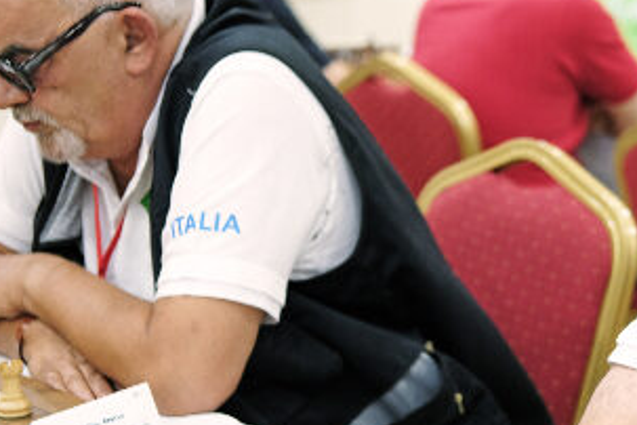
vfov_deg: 13.0
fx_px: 1858
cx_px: 536
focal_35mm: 105
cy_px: 271
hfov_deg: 19.2
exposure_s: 1/250
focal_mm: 35
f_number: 2
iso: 1000
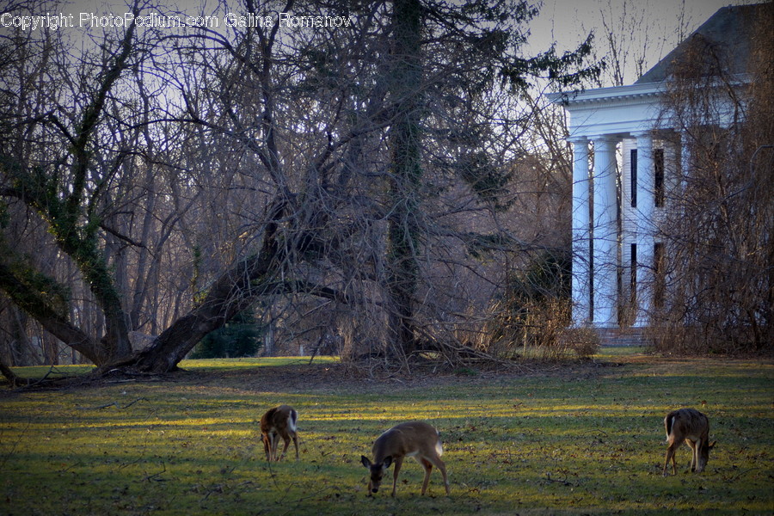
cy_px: 258
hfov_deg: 13.7
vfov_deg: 9.1
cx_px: 387
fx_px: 3225
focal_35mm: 150
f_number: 5.6
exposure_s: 1/250
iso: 800
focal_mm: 100
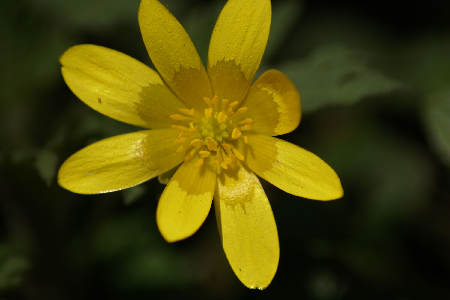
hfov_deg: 4.6
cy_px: 150
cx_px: 225
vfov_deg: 3.1
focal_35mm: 450
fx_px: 5625
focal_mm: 300
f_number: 5.6
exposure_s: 1/500
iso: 100
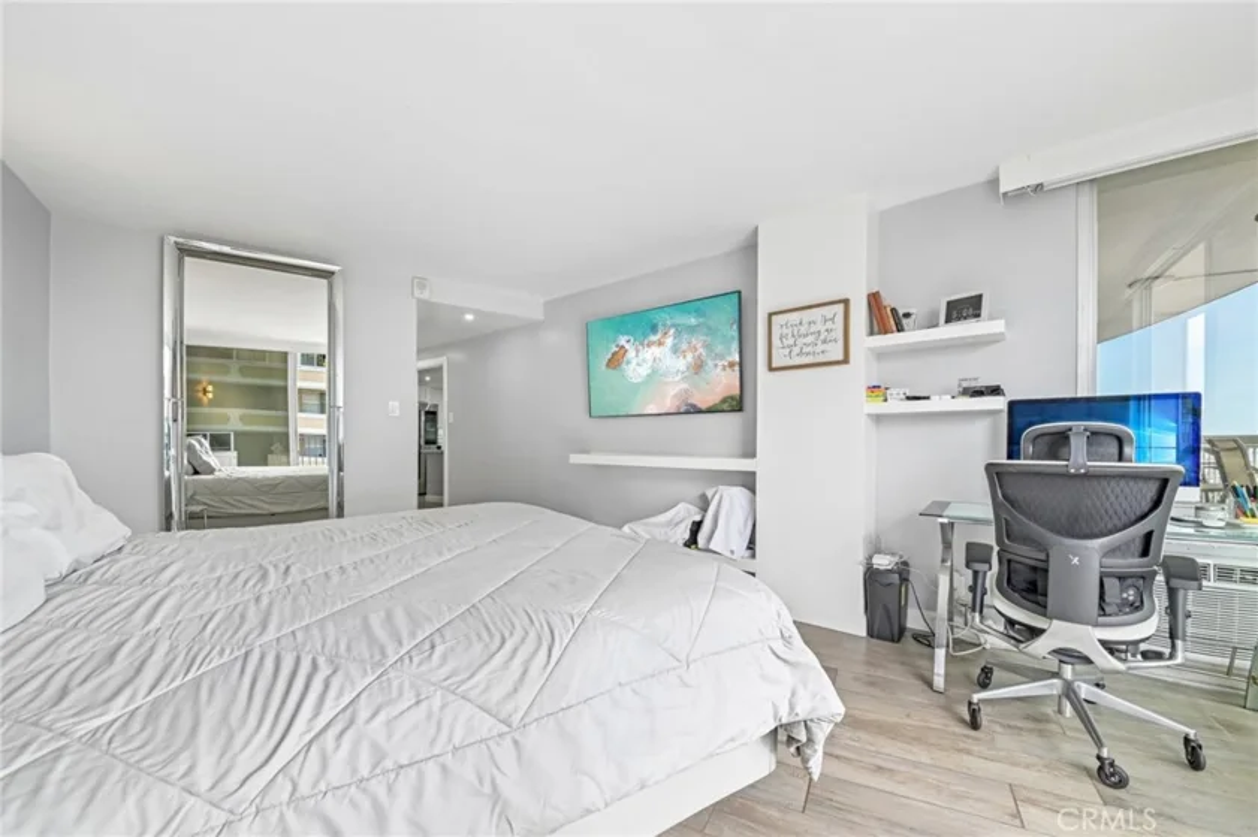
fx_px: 454
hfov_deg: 108.3
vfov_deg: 85.4
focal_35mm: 13
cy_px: 418
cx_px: 629
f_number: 8
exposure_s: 1/30
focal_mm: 13
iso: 250
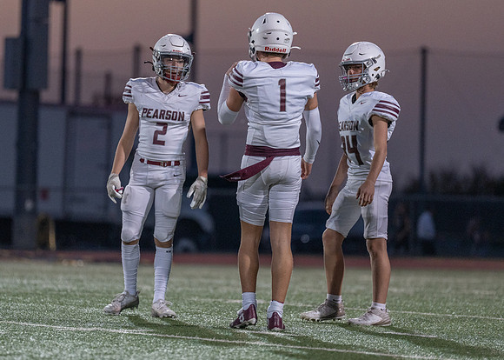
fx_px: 4059
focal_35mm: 284
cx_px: 221
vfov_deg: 5.1
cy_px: 194
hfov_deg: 7.1
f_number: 2.8
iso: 1250
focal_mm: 200
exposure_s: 1/1000
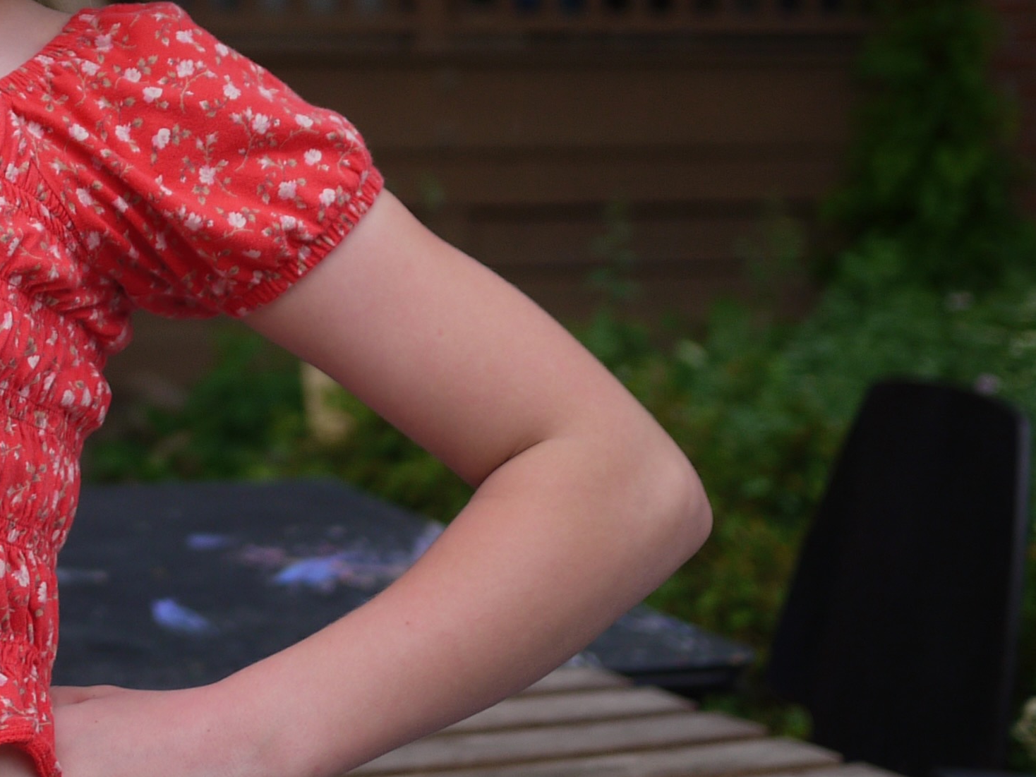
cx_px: -19
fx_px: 3262
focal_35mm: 109
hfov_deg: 17.6
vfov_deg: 13.3
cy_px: -59
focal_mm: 20
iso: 100
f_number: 1.8
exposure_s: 1/800
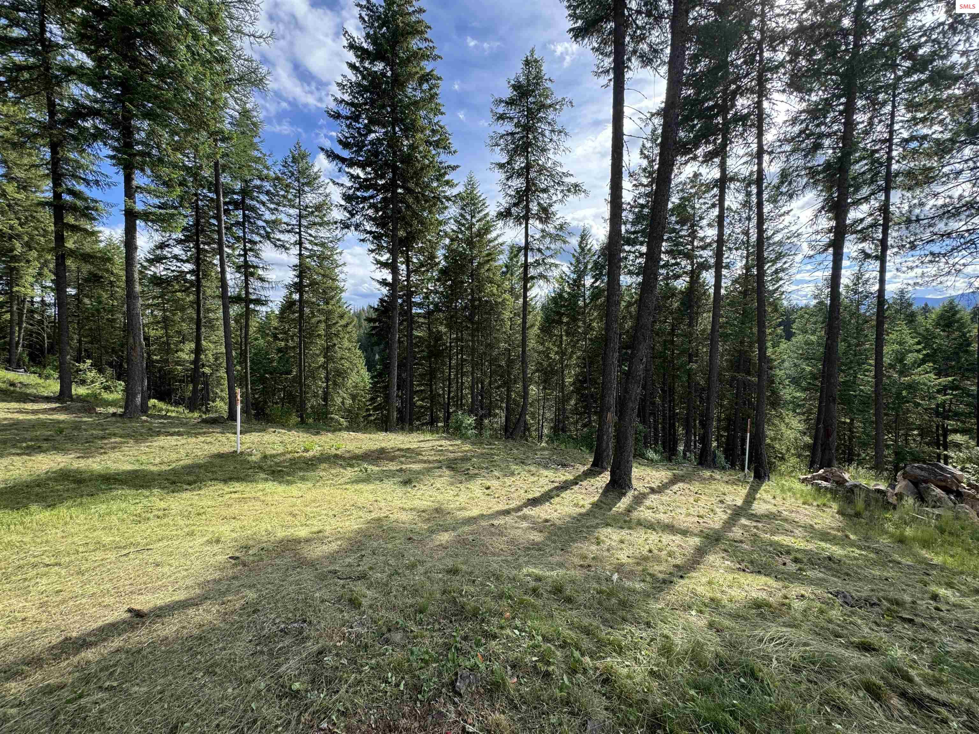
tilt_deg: -3.9
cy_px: 367
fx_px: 396
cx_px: 490
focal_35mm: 14
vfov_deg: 85.7
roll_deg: +1.8
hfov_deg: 102.1
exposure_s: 1/482
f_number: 2.2
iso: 40
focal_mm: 2.22
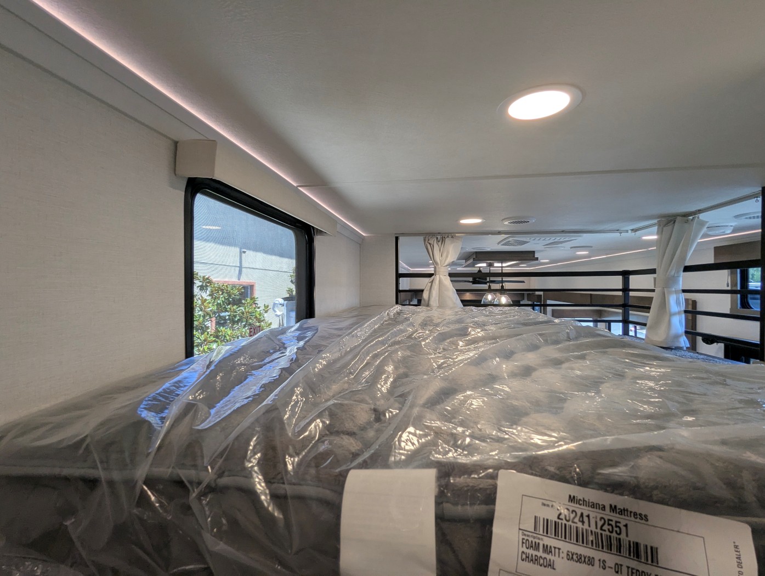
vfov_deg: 78.2
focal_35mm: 16
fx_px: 354
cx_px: 382
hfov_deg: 94.4
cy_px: 288
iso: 50
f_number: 2.2
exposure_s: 1/76.5
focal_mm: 2.35
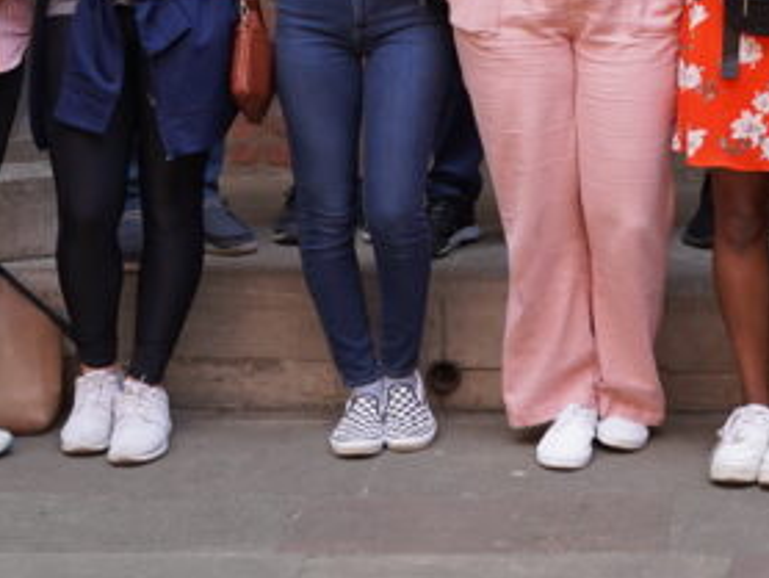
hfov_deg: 14.8
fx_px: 2913
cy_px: -90
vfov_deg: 11.1
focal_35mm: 131
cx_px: 744
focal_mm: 37
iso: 125
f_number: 4
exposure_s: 1/160
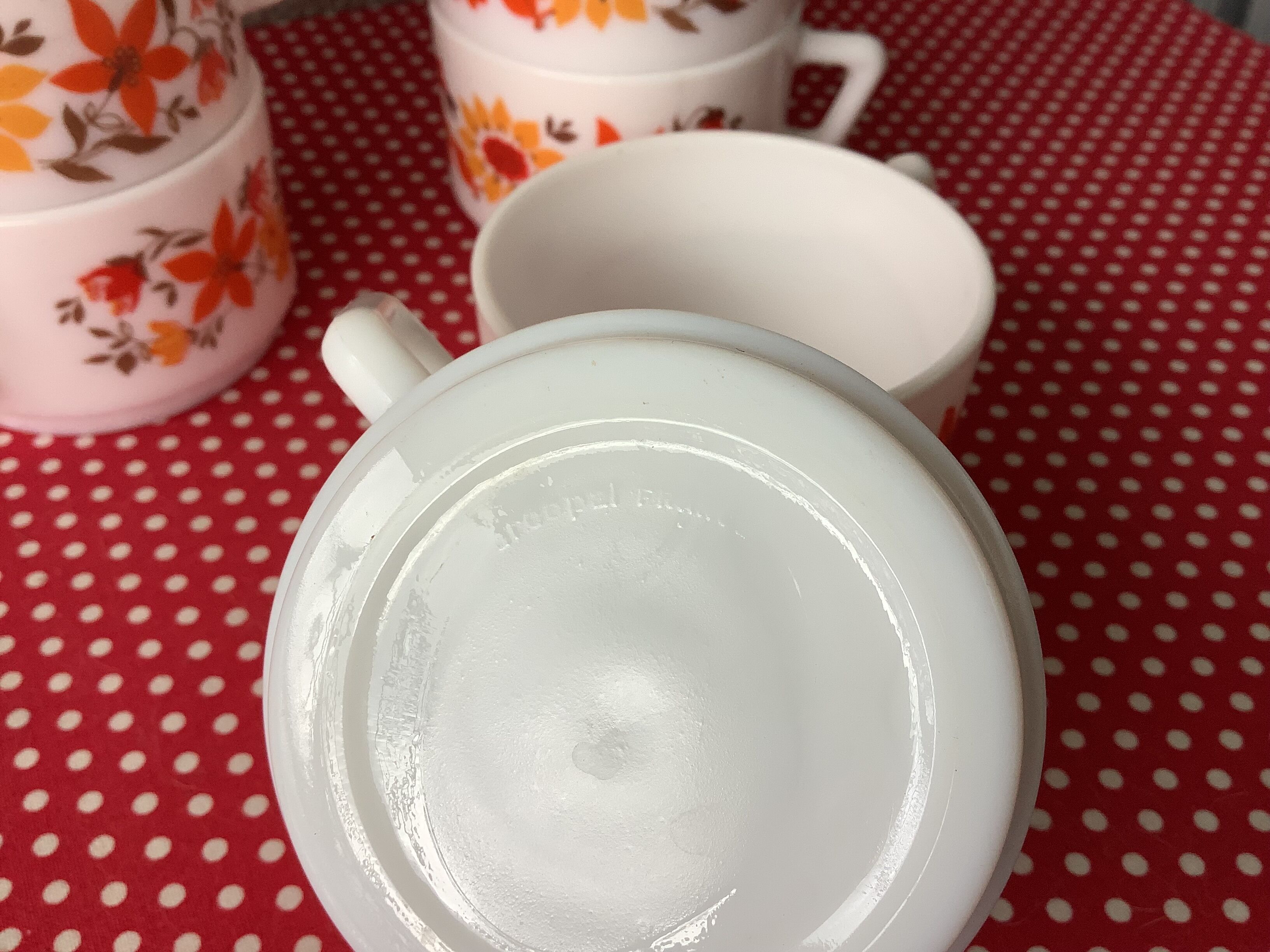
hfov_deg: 58.4
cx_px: 635
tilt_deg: -41.9
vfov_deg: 45.4
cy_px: 476
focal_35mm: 31
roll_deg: +0.1
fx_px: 1137
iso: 40
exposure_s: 1/100
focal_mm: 3.3
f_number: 2.4
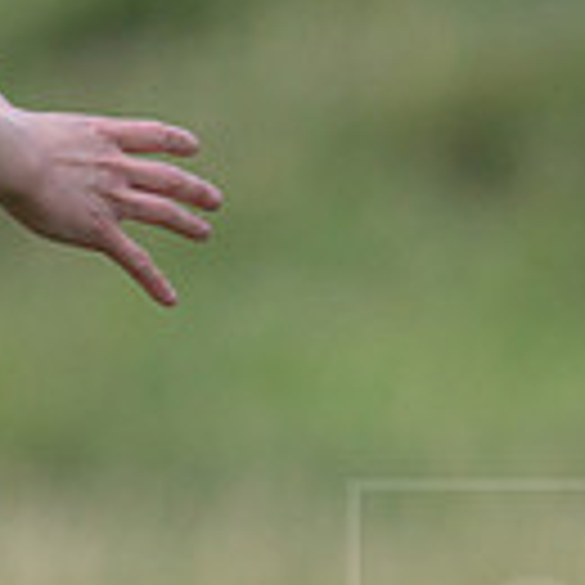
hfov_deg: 0.8
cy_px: 704
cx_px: 778
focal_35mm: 2172
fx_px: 41528
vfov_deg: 0.8
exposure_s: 1/4000
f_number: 6.3
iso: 1000
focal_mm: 571
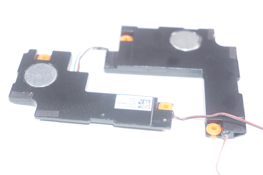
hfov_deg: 27.0
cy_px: 88
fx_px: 547
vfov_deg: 18.1
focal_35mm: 75
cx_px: 132
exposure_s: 1/125
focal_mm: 50
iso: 640
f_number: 5.6
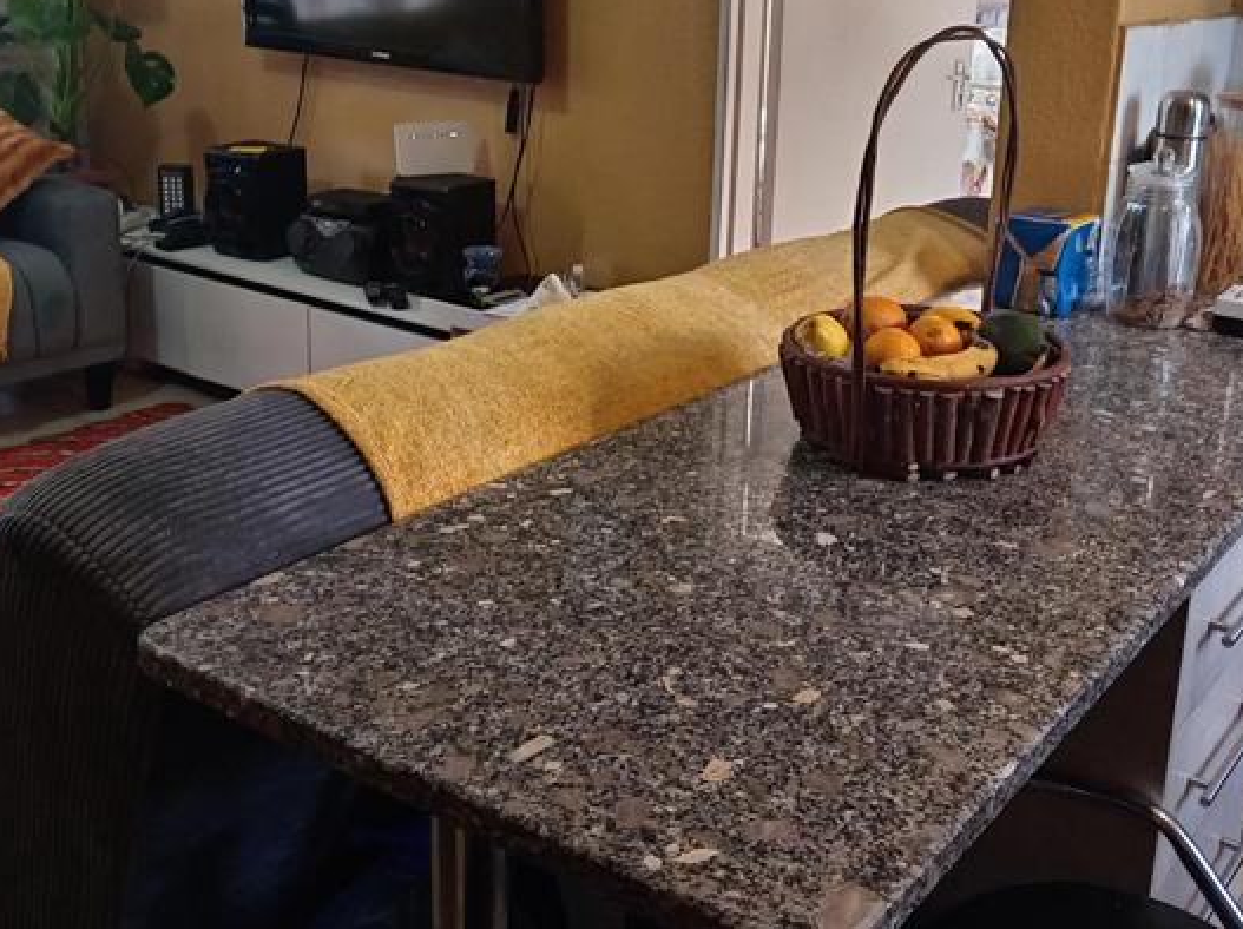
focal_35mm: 41
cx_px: 769
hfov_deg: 45.5
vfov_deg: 34.8
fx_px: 1471
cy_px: 317
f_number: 1.8
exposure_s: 1/20
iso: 901
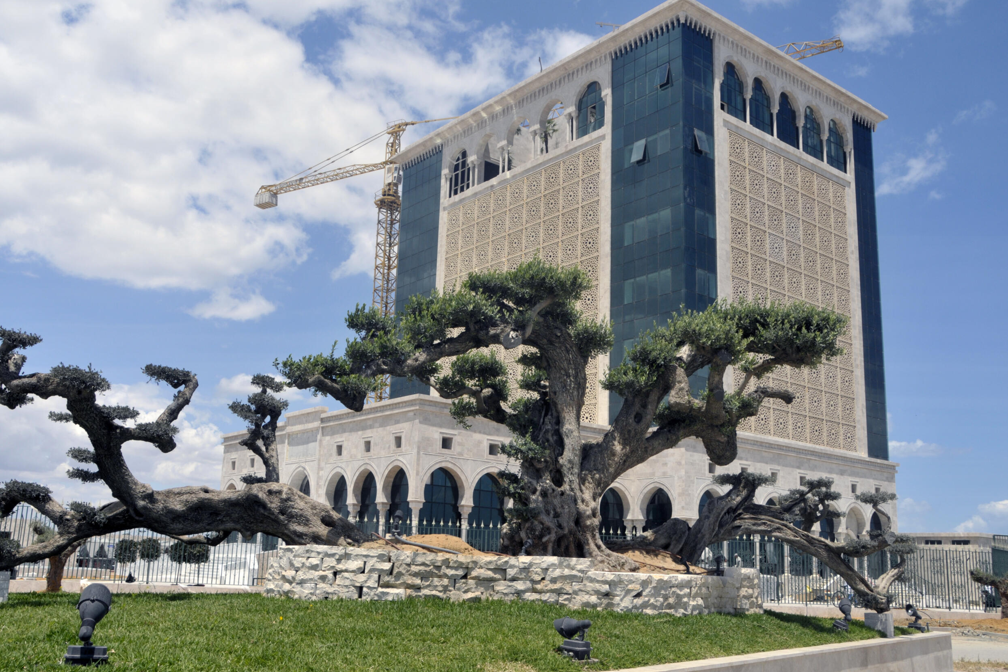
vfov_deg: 38.9
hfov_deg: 55.8
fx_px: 952
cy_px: 336
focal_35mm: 34
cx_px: 490
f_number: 11
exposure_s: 1/500
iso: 250
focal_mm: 22
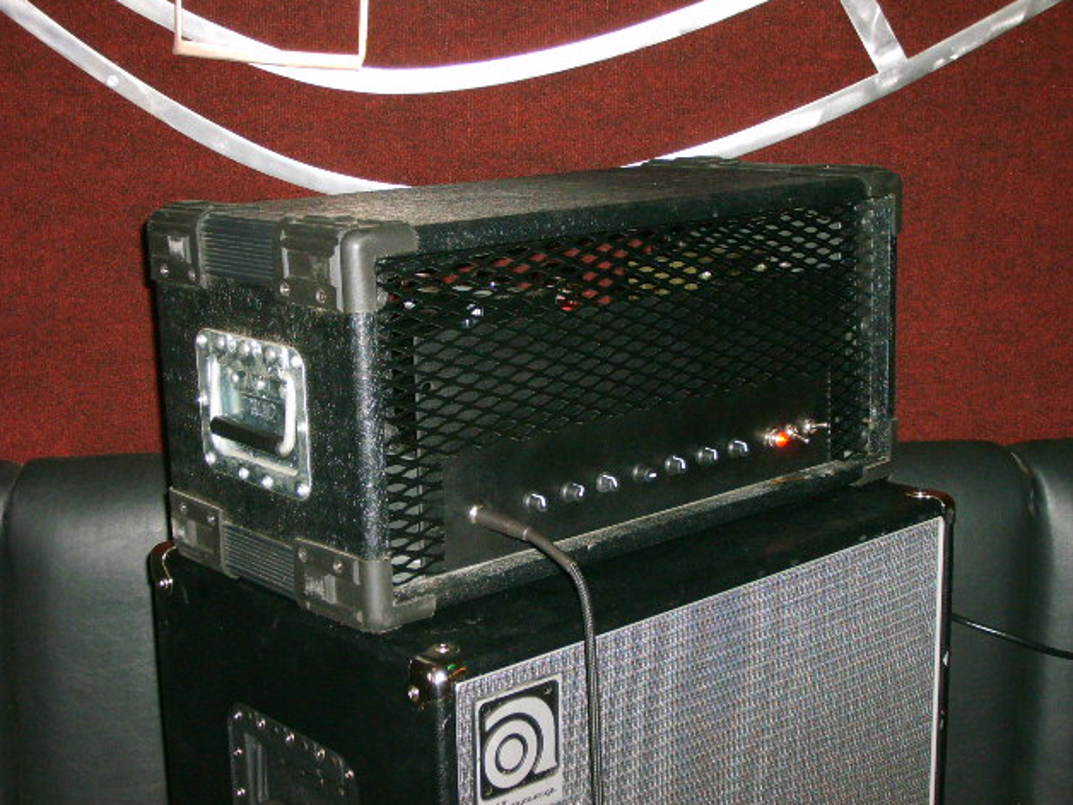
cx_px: 528
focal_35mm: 53
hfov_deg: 36.2
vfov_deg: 27.5
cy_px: 398
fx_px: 1643
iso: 277
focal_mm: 8.7
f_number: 3.3
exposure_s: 1/45
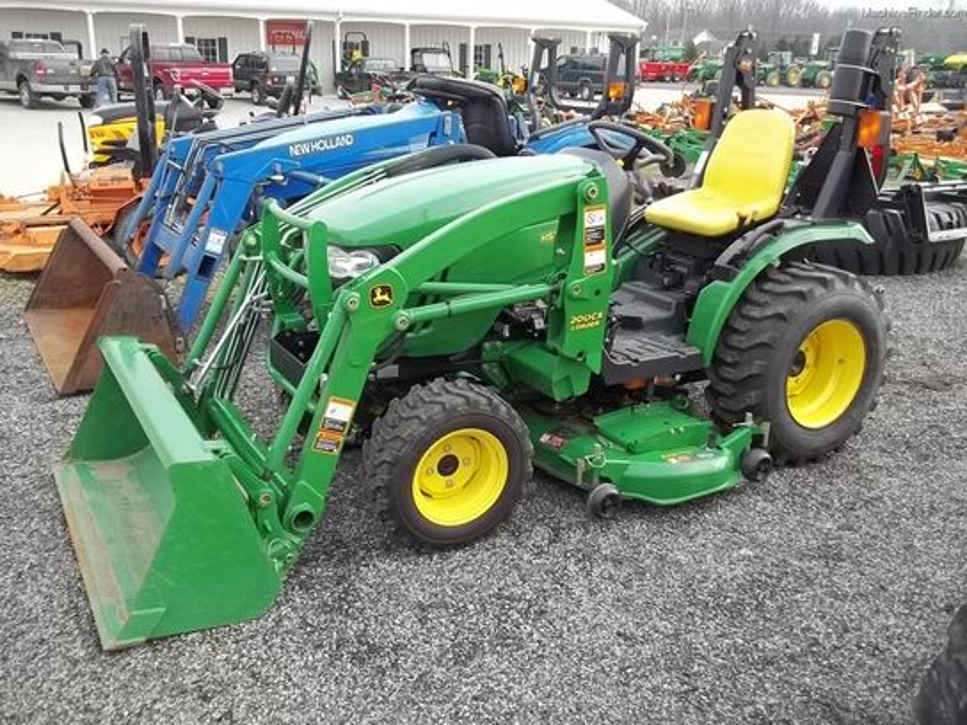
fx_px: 894
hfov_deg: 56.8
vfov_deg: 44.2
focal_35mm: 32
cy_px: 362
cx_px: 484
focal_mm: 5.7
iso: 64
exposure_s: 1/160
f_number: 2.9
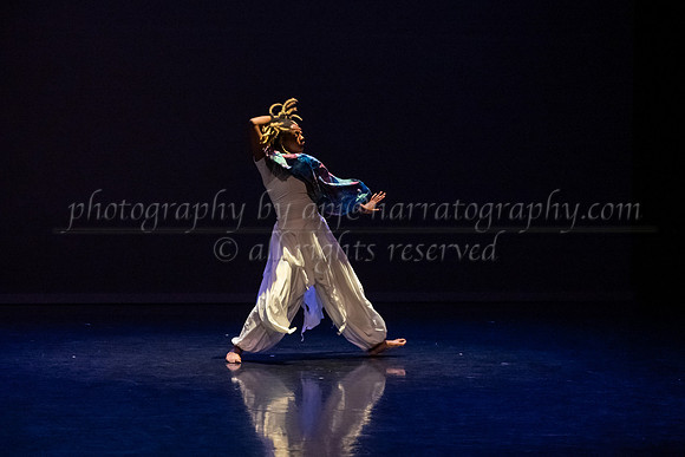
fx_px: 1768
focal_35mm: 93
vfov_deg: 14.7
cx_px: 343
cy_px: 240
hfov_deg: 21.9
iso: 6400
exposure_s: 1/400
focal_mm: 75
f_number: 4
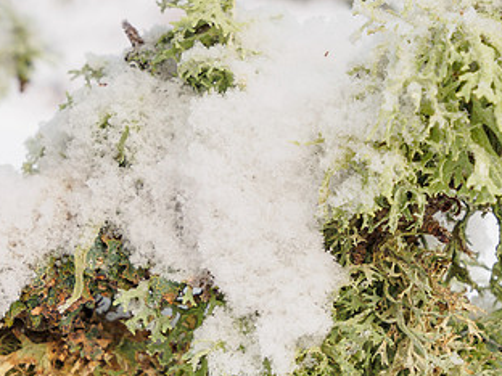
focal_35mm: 119
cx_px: 327
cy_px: 269
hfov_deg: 16.5
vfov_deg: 12.4
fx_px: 1726
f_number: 5.6
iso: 200
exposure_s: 1/160
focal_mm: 32
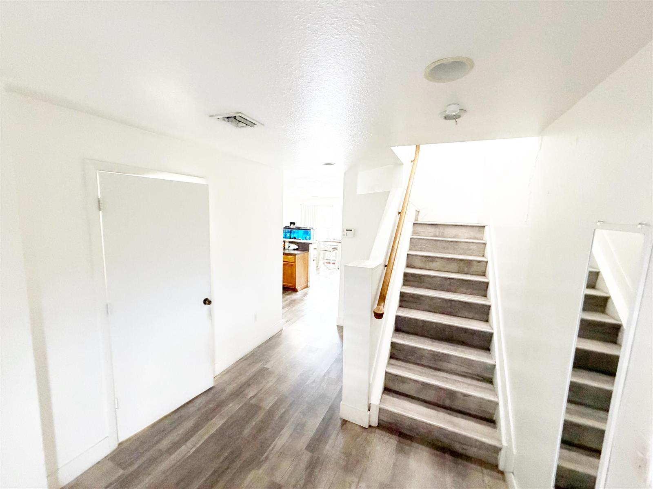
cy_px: 244
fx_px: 264
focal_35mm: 14
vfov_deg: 85.7
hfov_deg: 102.1
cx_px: 326
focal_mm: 2.22
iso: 400
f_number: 2.2
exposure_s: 1/60
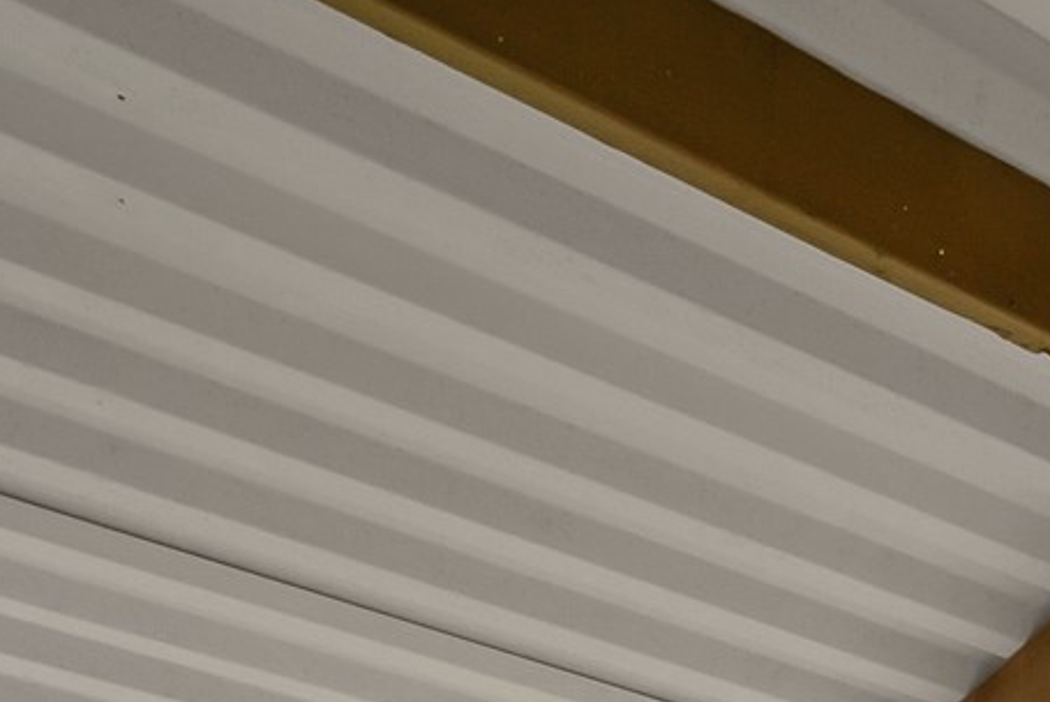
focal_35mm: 62
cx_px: 1477
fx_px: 1809
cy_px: 1646
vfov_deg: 14.7
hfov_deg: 25.9
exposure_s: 1/250
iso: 500
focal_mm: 13
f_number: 9
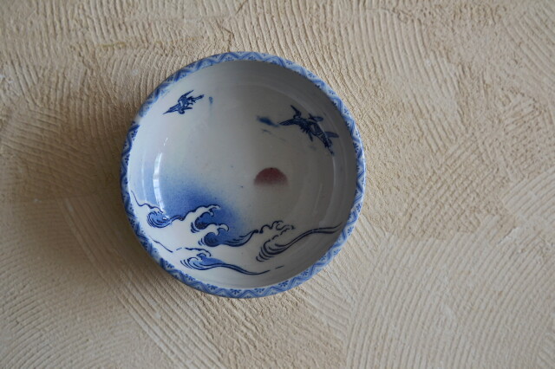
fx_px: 740
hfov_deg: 41.1
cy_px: 184
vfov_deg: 28.0
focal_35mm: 48
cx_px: 278
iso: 400
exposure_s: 1/25
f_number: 4.8
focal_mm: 32
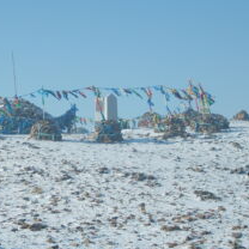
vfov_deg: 15.6
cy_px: 122
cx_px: 20
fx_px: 911
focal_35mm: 112
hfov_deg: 15.4
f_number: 8.4
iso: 50
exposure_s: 1/250
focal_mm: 8.7
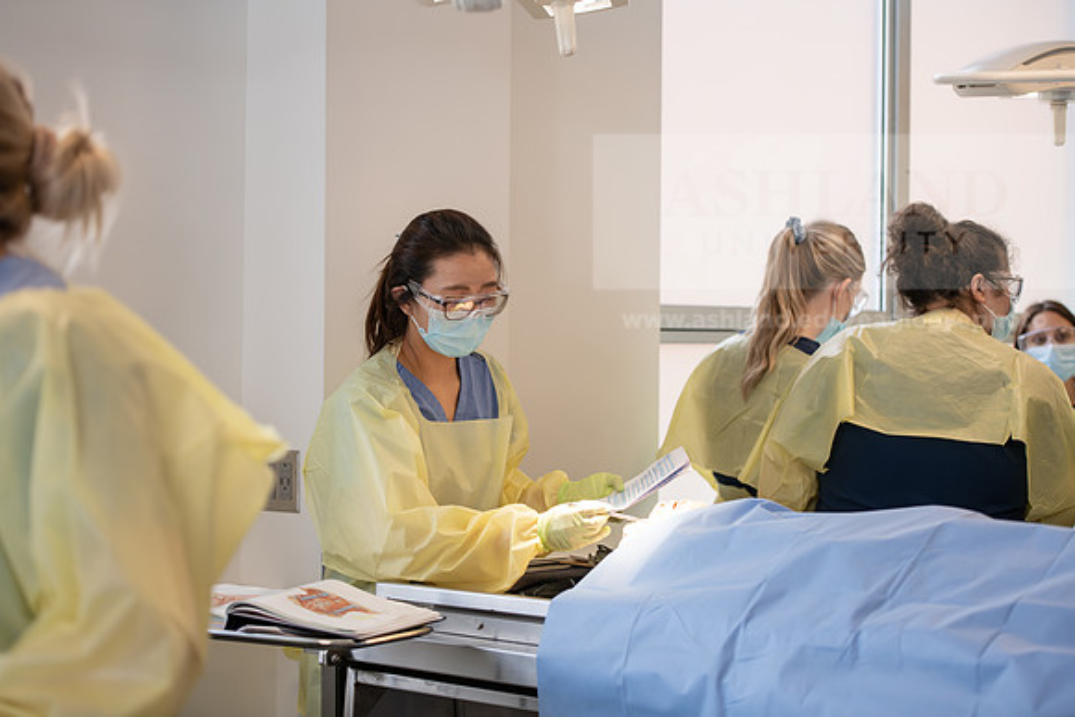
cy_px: 358
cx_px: 538
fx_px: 2389
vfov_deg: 17.1
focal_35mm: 80
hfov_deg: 25.4
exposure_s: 1/200
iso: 250
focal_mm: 80
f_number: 3.2
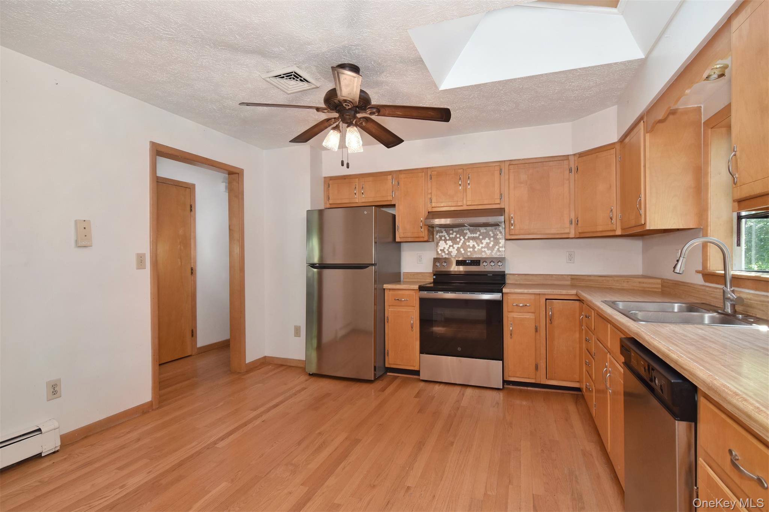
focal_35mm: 16
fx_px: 352
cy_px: 256
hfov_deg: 95.0
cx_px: 384
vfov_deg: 72.0
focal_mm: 11
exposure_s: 1/40
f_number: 11
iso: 640
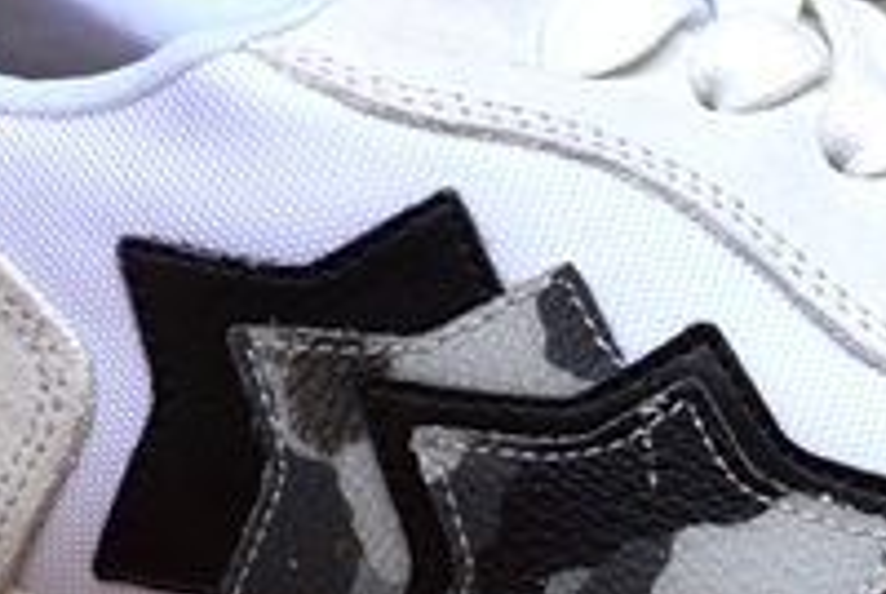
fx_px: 2726
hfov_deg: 18.4
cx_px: 580
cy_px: 448
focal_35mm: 111
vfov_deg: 12.4
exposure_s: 1/250
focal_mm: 23
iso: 200
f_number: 6.3
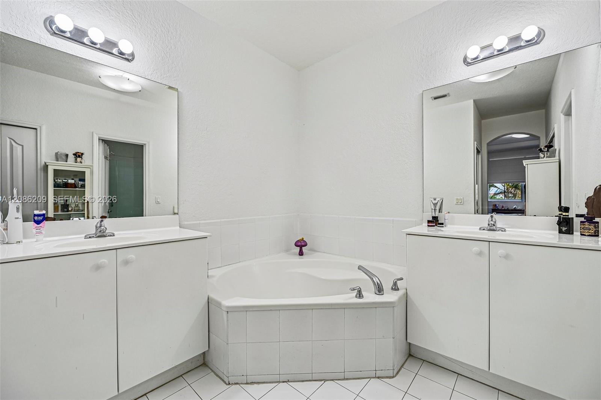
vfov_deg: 81.2
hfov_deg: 104.3
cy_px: 200
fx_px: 234
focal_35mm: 14
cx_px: 300
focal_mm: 14
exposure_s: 1/50
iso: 100
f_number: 4
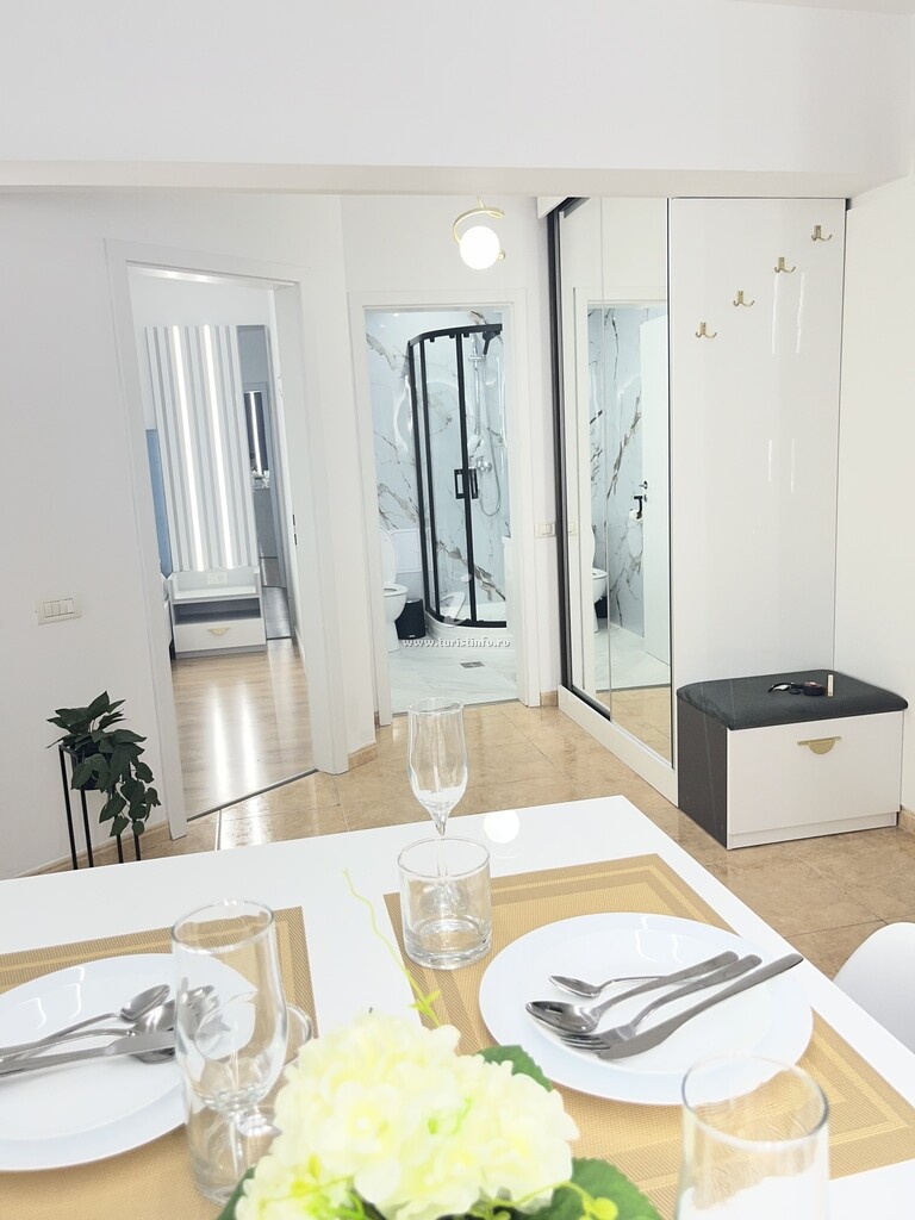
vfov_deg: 67.3
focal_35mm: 26
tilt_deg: -10.6
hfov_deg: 53.1
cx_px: 458
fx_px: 916
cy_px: 610
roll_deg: +3.2
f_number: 1.6
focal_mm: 5.1
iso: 40
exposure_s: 1/100
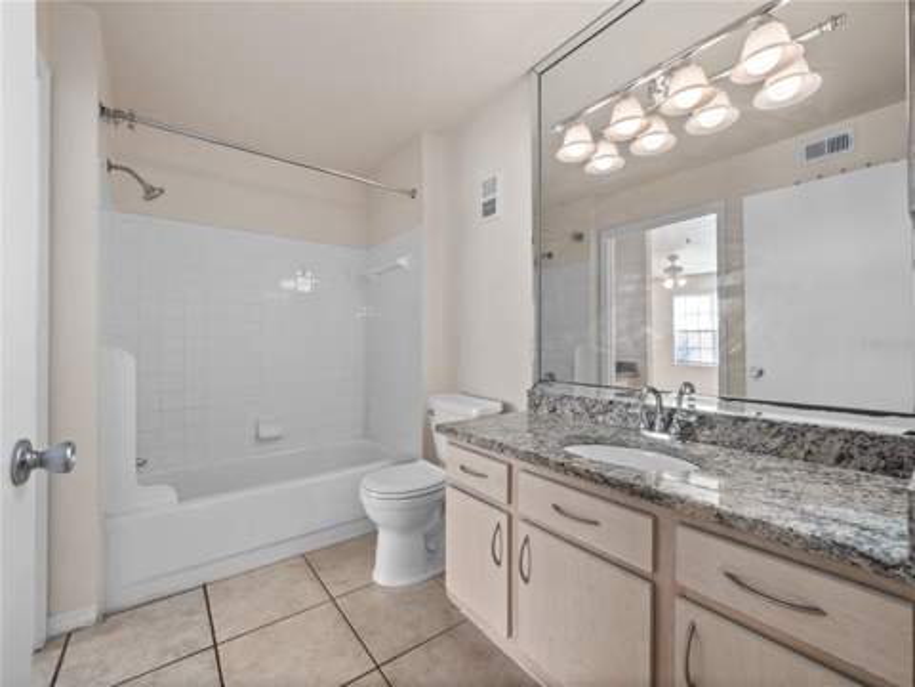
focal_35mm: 14
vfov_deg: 85.7
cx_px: 458
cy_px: 344
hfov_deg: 102.1
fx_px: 370
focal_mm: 7
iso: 400
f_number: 8
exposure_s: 1/13
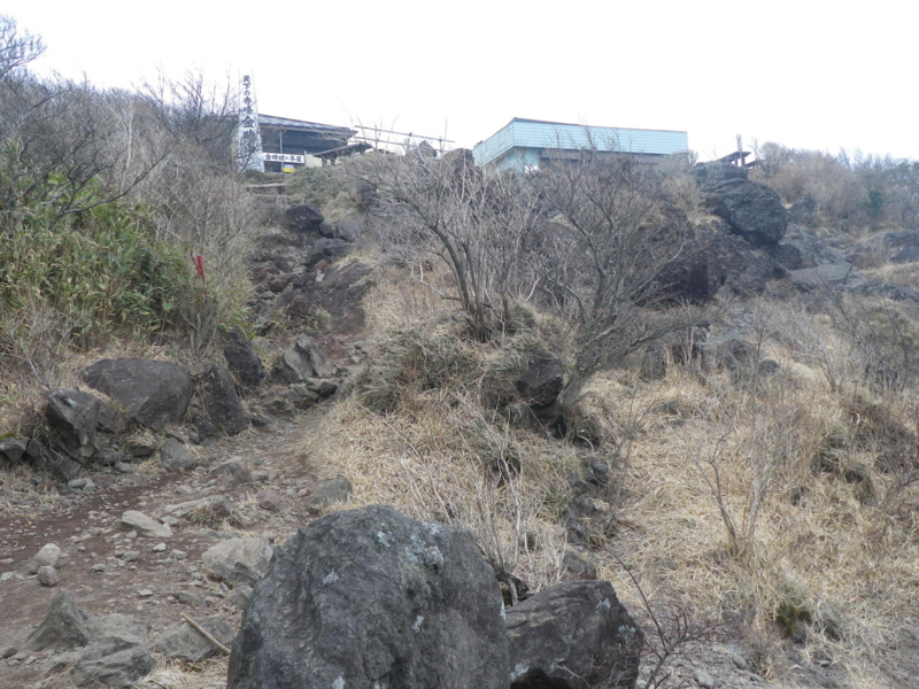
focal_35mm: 35
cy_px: 344
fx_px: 929
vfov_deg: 40.7
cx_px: 460
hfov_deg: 52.6
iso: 80
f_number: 3.8
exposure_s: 1/60
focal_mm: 6.2
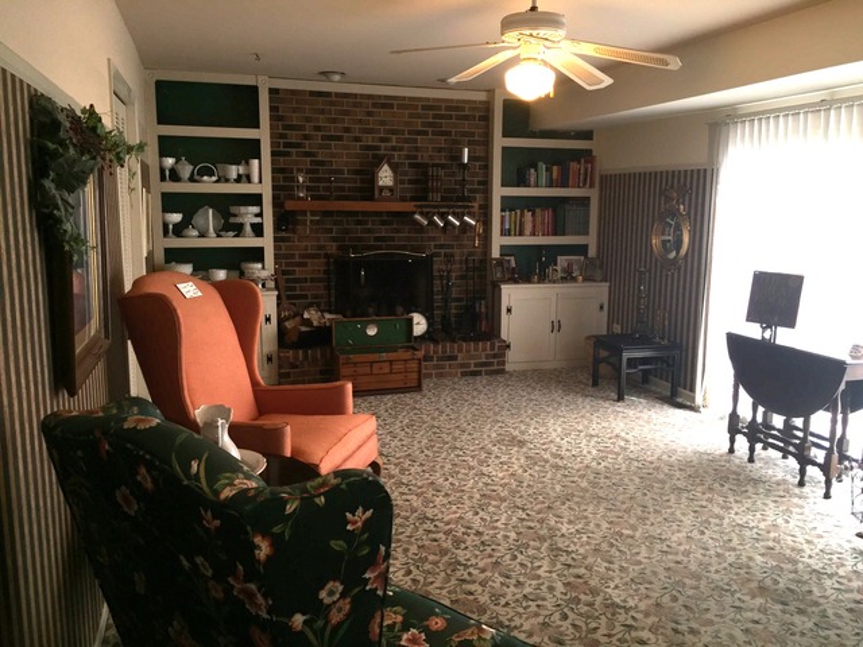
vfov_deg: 48.2
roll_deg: -1.2
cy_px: 324
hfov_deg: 61.7
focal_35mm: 29
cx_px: 432
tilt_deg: -9.0
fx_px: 723
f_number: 2.2
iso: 32
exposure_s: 1/31
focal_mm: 4.15
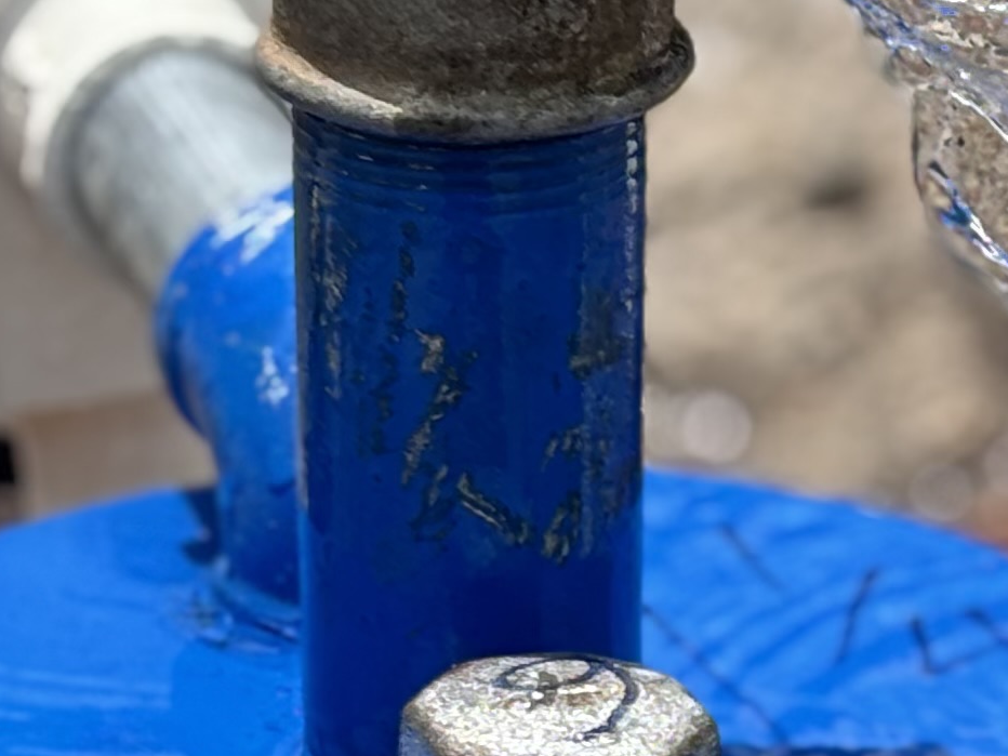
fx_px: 6552
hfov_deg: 8.7
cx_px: 1172
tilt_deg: -29.0
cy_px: 1011
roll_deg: -1.2
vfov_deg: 6.5
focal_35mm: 225
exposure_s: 1/2451
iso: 40
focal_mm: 5.96
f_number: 1.6
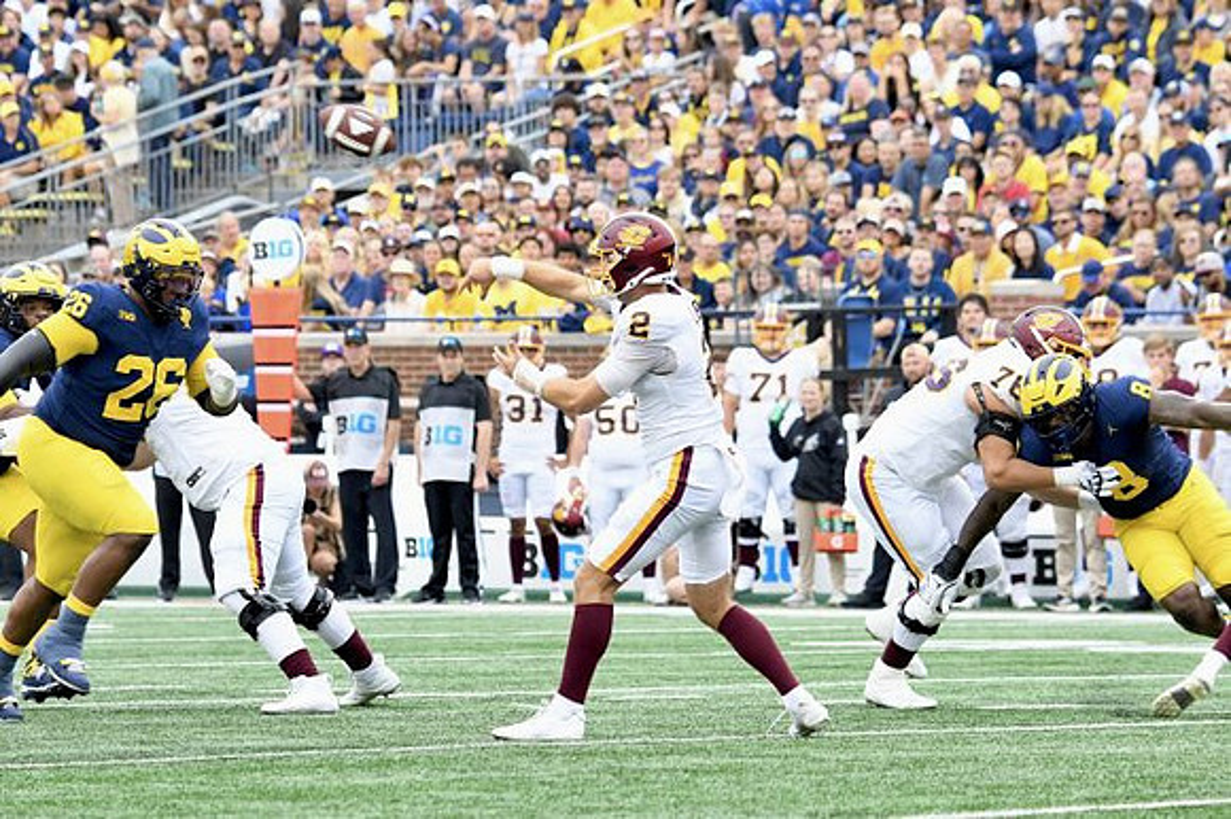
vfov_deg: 4.7
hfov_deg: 7.1
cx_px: 616
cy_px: 410
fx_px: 9979
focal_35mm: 292
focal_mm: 195
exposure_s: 1/1000
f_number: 5.3
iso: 1600
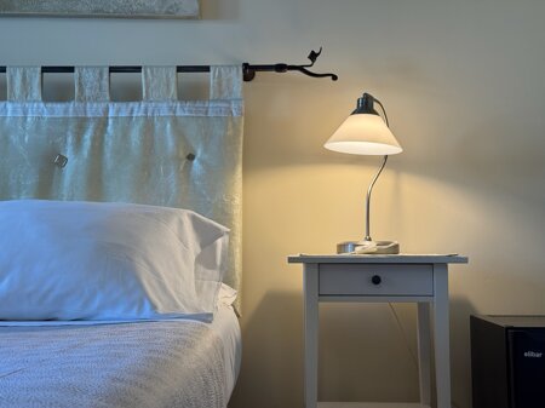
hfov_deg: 39.7
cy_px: 204
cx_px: 272
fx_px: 755
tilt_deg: +2.7
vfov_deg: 30.2
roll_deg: -0.1
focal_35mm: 48
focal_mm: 6.76
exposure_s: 1/100
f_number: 1.78
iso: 100
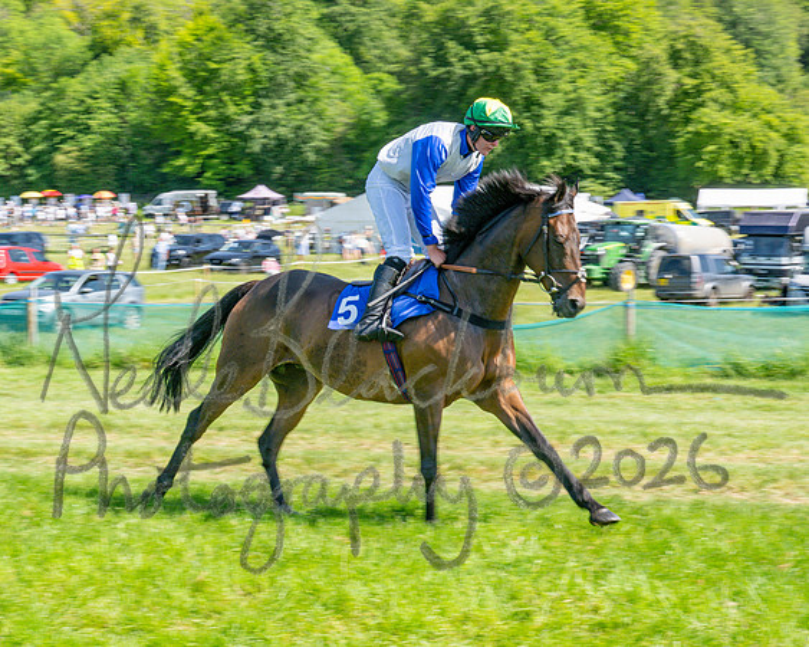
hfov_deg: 24.2
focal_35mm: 79
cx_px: 344
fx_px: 1887
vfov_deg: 19.4
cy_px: 324
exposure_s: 1/160
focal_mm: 70
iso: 200
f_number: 18
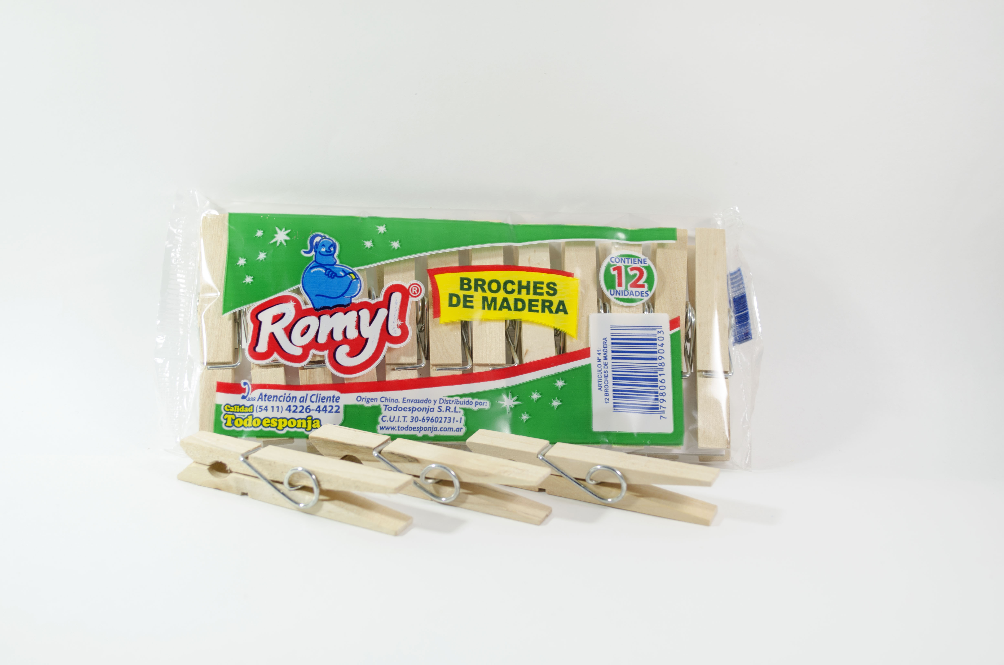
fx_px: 1336
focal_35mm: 48
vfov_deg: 28.0
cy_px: 332
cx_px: 502
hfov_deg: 41.2
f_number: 5.6
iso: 100
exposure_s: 1/6
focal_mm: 32
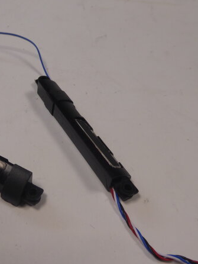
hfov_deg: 35.3
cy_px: 133
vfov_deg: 47.8
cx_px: 31
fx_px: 297
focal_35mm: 39
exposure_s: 1/60
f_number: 3.5
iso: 160
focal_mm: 5
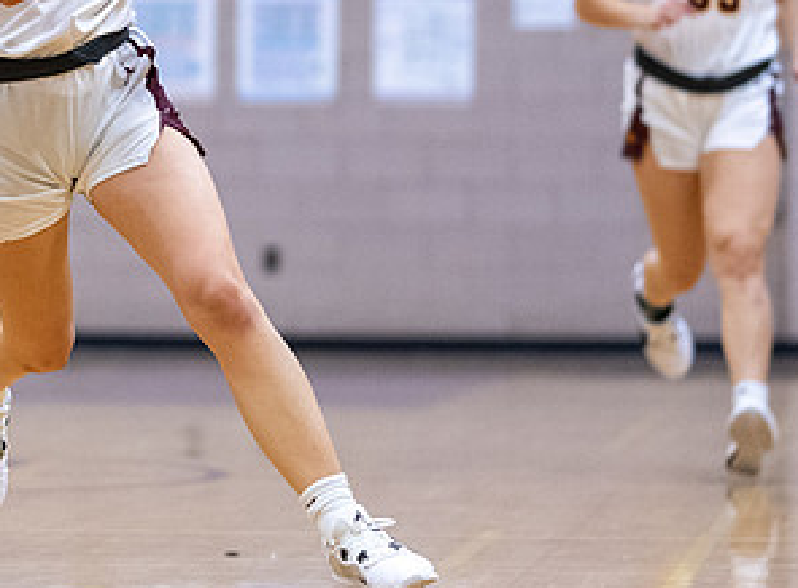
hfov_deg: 6.0
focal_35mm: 330
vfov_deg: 4.5
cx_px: 73
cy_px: 118
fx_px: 7558
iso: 1600
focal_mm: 85
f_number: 1.8
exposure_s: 1/1250
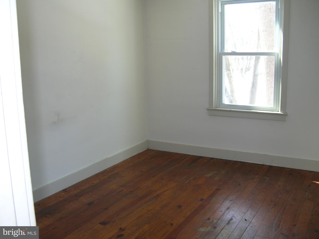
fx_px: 331
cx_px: 160
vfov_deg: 39.6
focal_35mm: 36
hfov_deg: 51.4
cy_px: 120
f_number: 2.7
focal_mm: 6
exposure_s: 1/28.7
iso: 52
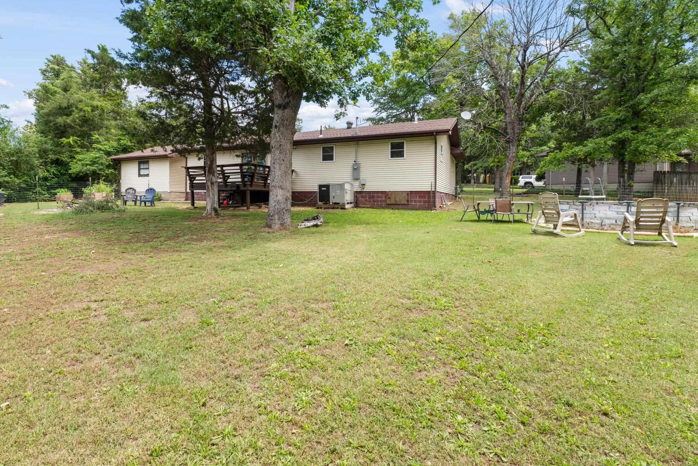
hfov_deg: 89.7
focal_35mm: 18
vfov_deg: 67.1
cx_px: 315
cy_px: 200
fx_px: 349
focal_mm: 10
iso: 320
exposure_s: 1/100
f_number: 7.1
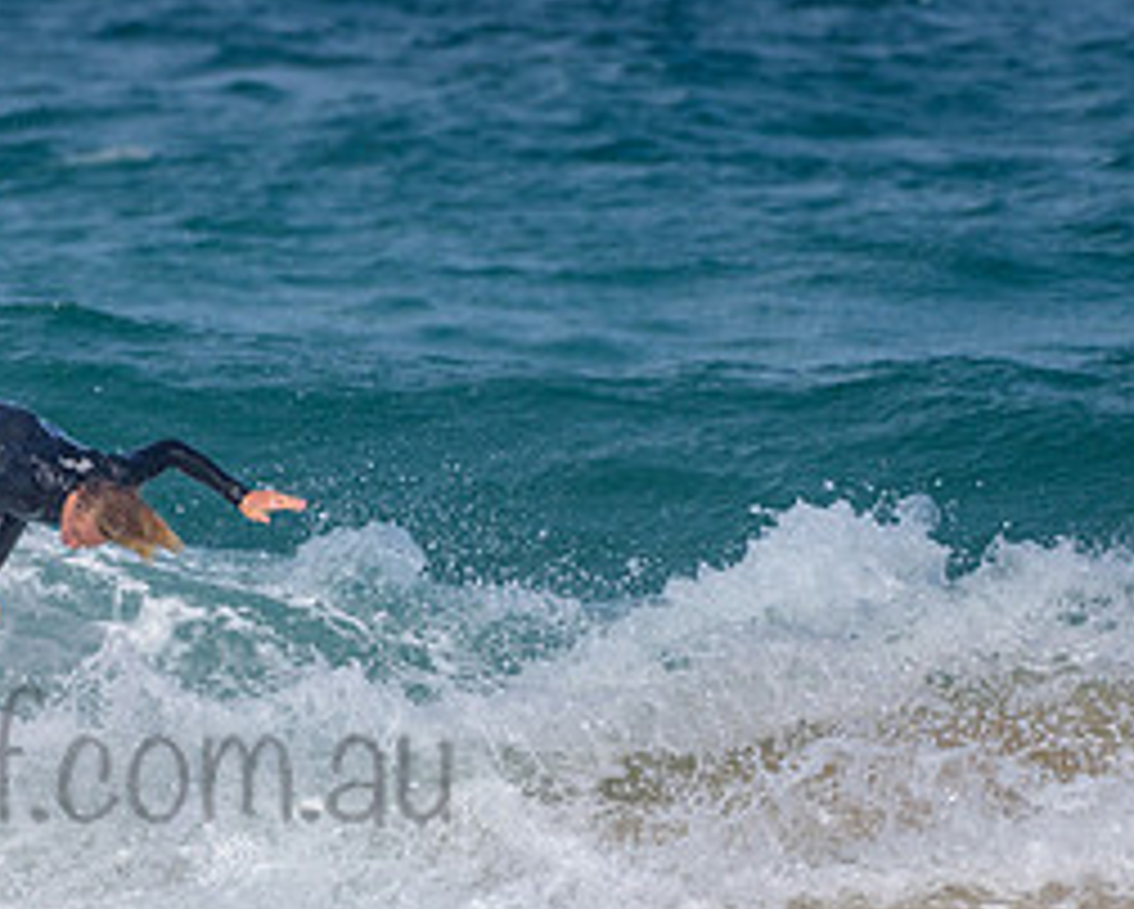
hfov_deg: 1.5
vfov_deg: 1.2
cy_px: 588
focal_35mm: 1324
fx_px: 44471
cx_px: 239
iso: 100
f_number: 5.6
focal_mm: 500
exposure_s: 1/2000
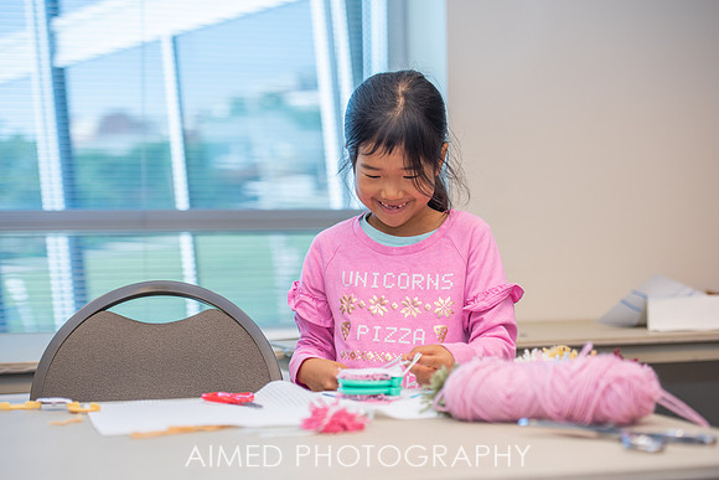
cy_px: 240
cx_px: 360
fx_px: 1398
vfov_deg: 19.5
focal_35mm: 70
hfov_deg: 28.8
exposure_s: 1/200
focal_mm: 70
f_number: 3.5
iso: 400
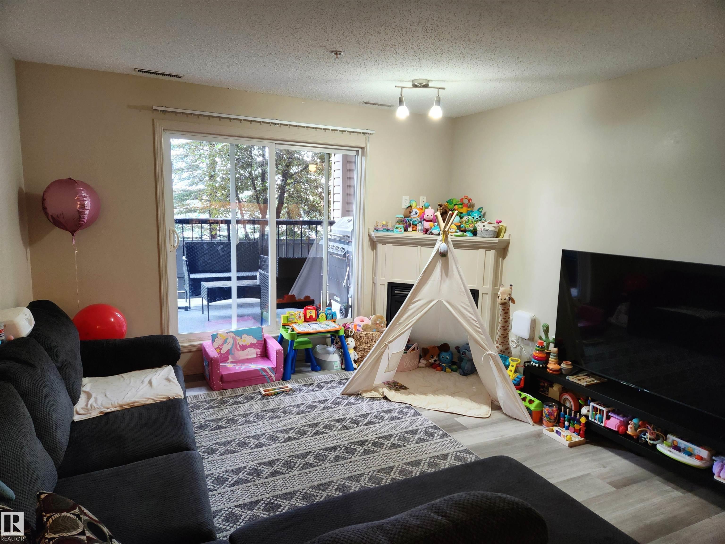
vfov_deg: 58.9
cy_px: 272
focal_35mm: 23
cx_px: 362
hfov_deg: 73.9
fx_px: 482
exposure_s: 1/60
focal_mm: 5.4
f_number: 1.8
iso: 250
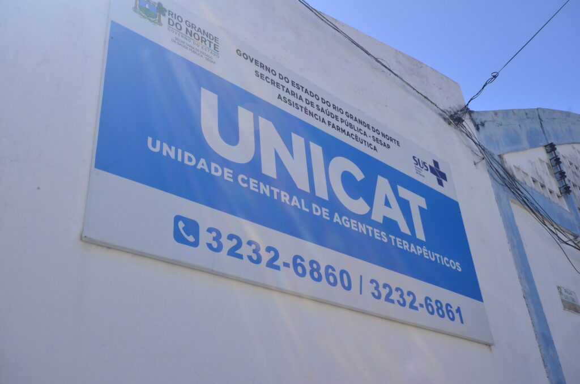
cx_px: 290
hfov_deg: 53.2
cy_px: 192
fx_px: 579
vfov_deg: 36.7
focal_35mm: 36
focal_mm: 24
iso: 400
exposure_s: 1/125
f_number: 10
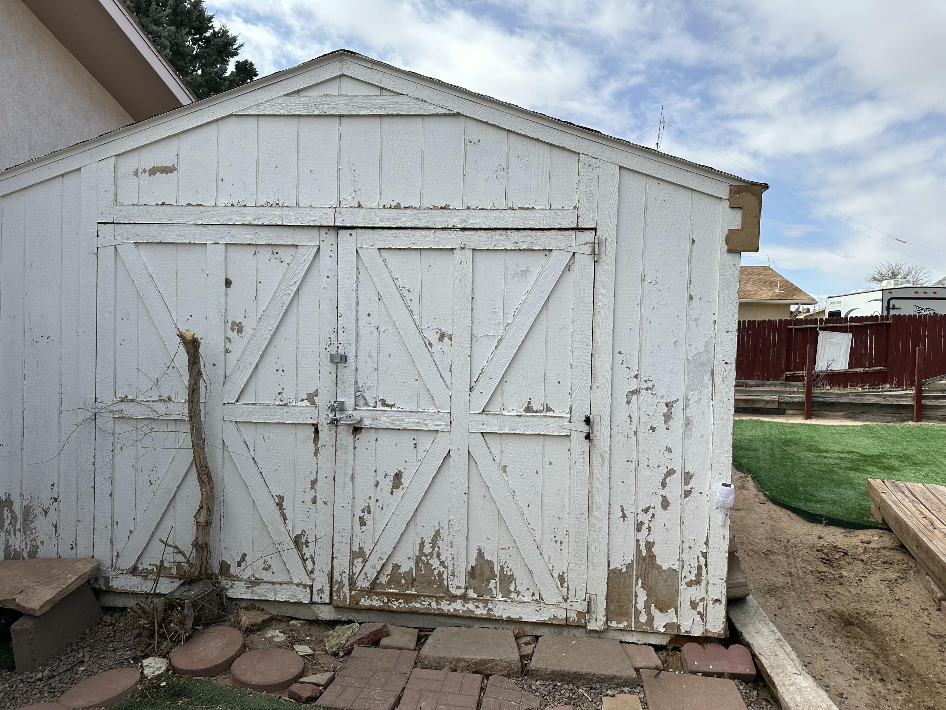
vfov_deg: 56.8
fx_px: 656
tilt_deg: -1.7
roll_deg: -2.2
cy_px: 355
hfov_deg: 71.6
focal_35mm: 24
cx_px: 473
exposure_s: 1/3717
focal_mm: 6.86
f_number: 1.78
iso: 80
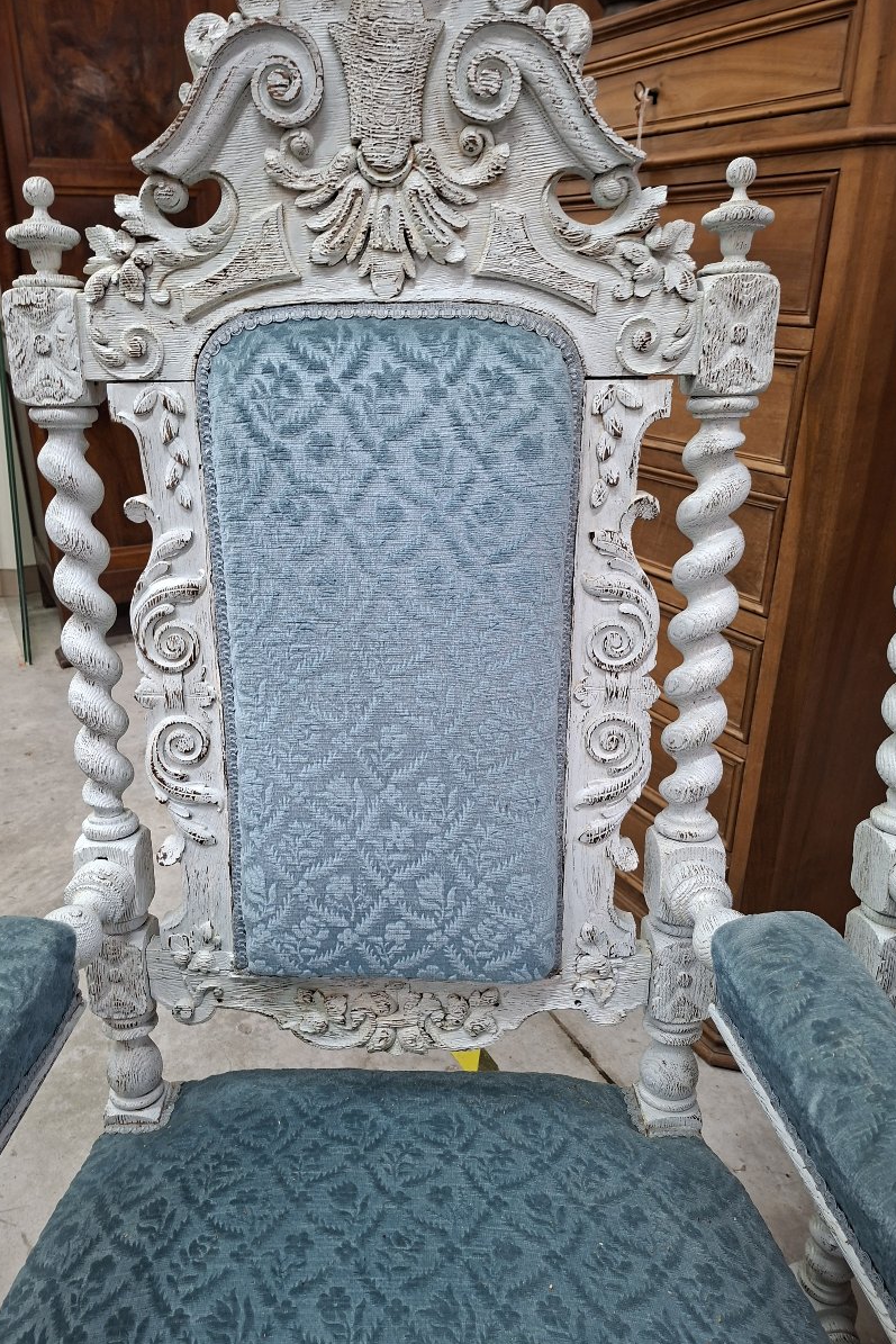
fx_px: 896
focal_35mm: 24
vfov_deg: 73.7
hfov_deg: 53.1
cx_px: 406
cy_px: 671
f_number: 1.8
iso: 250
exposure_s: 1/33
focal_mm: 5.54
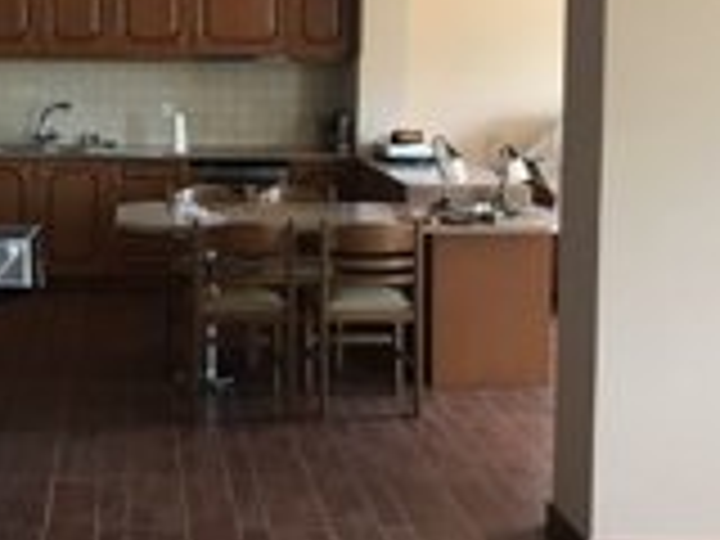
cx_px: 144
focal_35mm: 63
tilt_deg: -1.6
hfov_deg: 30.0
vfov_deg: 22.9
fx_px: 1310
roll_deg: -0.2
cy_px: 104
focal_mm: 3.99
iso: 80
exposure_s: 1/17
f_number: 1.8
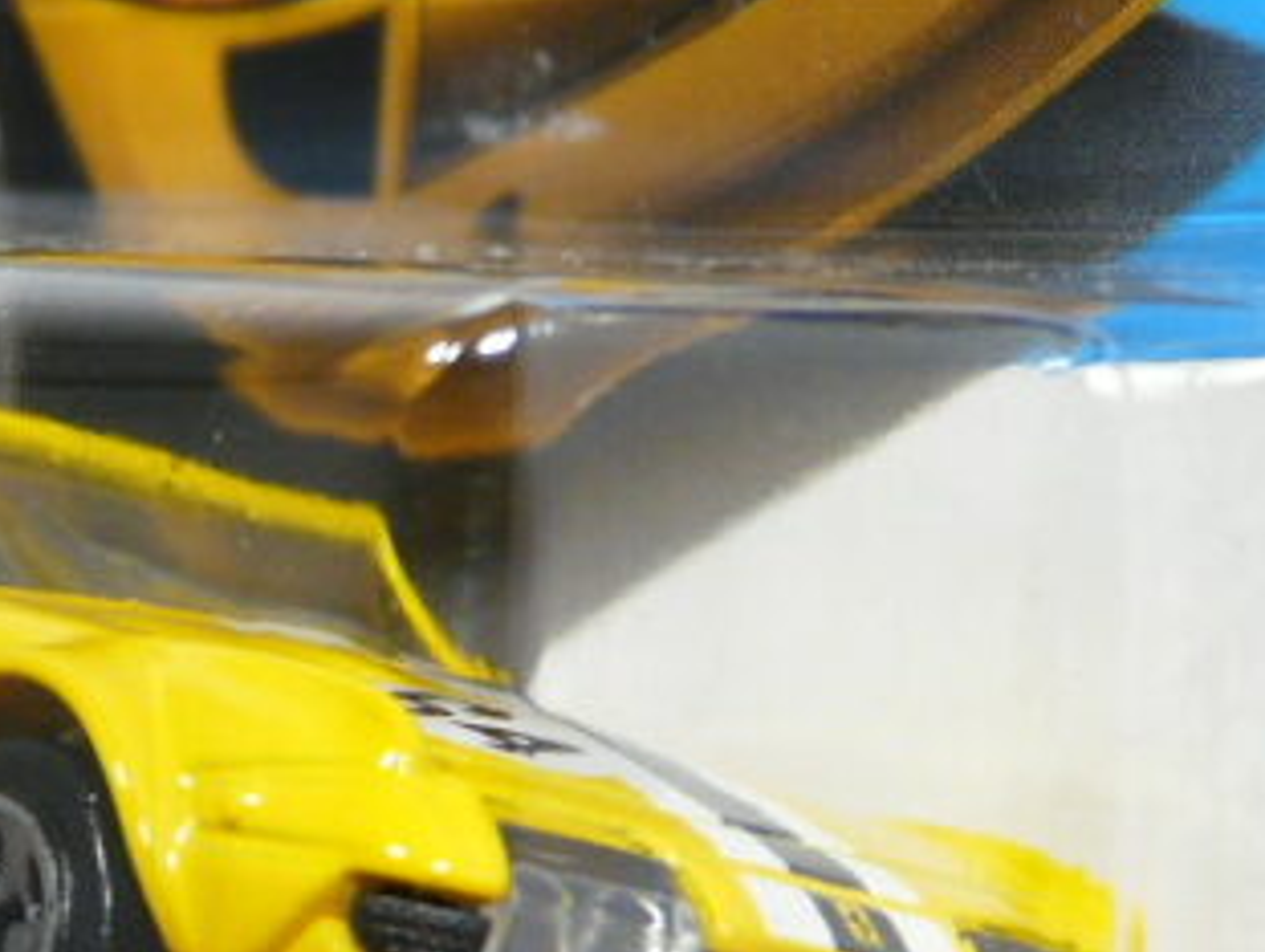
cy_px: 667
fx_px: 8671
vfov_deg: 6.3
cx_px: 155
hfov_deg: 8.3
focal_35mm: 237
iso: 125
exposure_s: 1/50
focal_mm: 12.6
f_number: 3.2
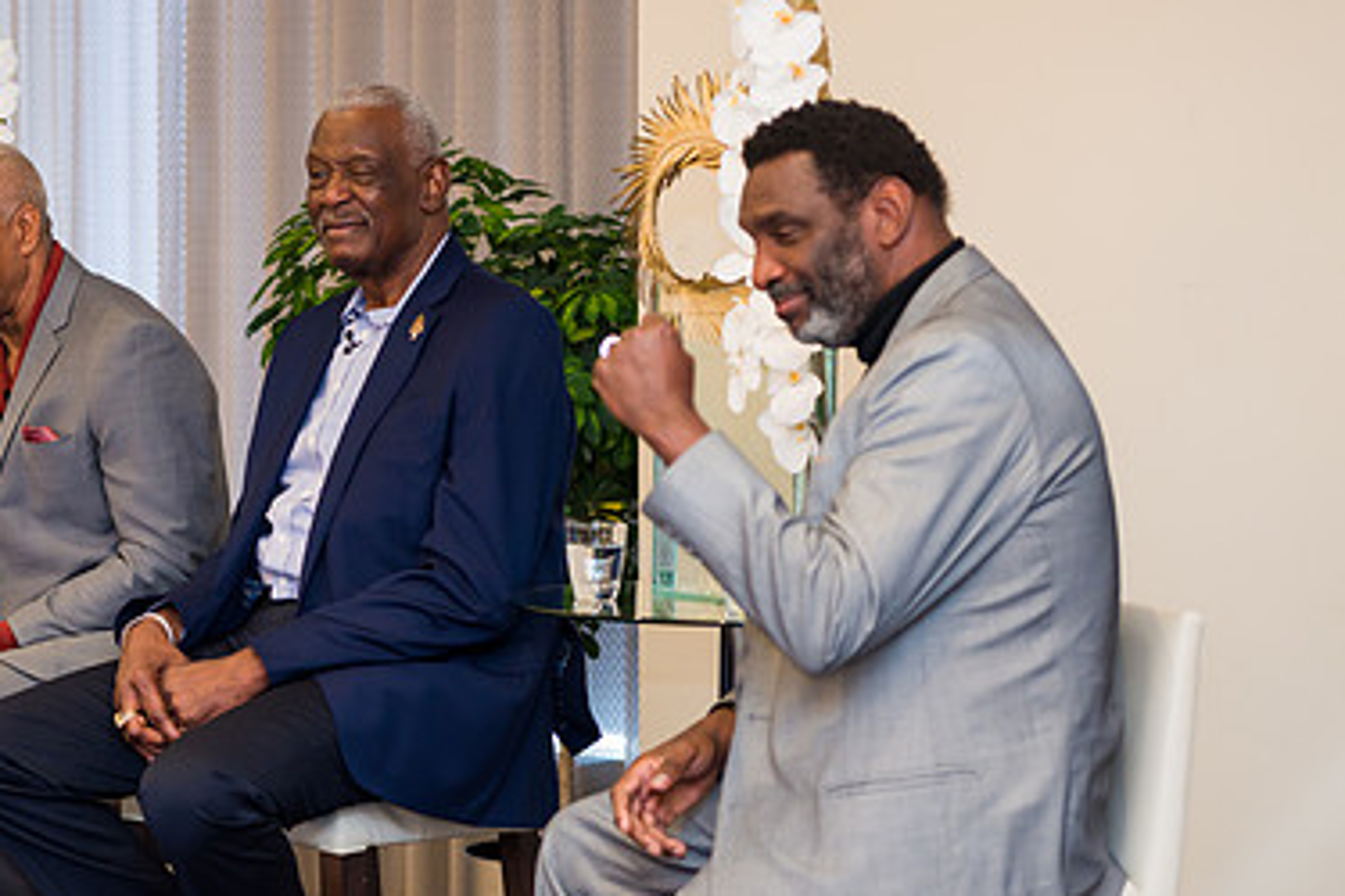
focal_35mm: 133
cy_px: 459
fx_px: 4969
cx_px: 312
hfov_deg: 15.3
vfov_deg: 10.3
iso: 800
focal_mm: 86
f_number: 3.2
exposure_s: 1/200
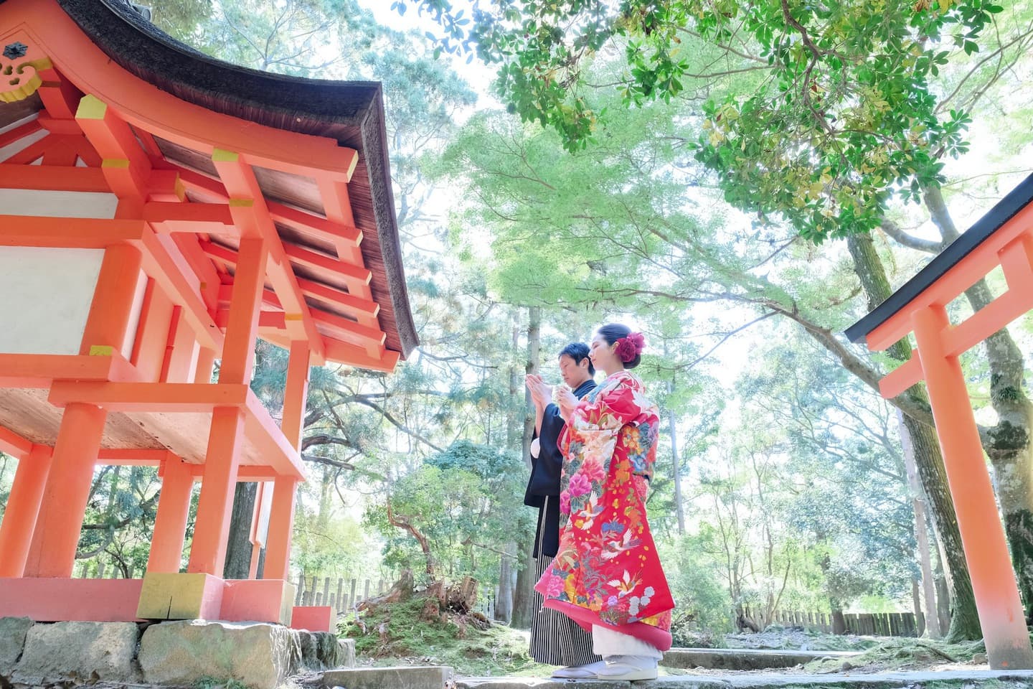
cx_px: 516
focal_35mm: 24
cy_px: 344
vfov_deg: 53.1
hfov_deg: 73.7
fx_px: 689
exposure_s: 1/80
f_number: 4
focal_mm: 16
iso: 1600
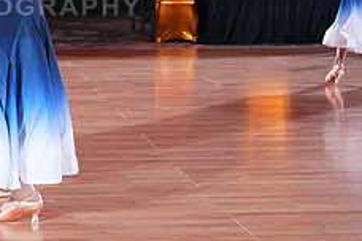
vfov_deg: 11.6
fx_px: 1176
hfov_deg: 17.0
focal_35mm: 117
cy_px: -4
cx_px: -14
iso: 5000
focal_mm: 46
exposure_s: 1/400
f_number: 4.5
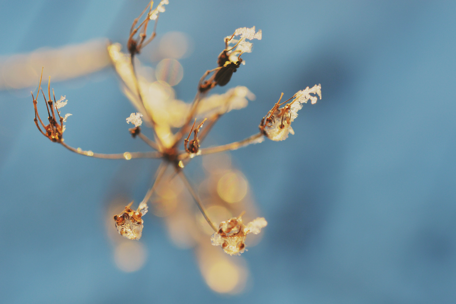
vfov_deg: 15.2
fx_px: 1139
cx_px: 228
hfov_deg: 22.6
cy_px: 152
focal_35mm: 90
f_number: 8
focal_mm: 60
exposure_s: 1/250
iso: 400
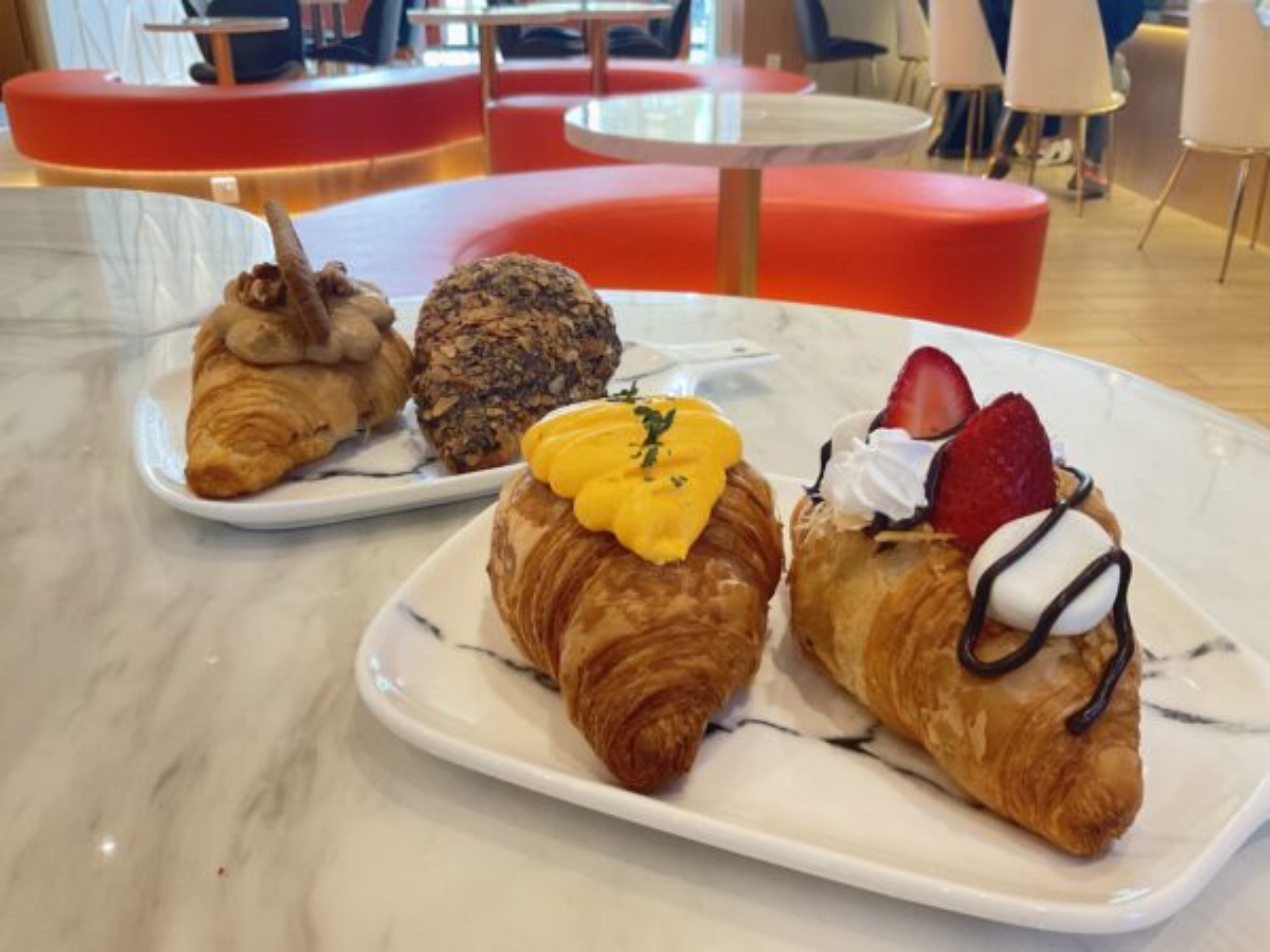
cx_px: 635
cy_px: 476
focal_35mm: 29
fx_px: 1064
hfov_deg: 61.7
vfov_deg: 48.2
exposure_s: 1/50
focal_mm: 3
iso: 100
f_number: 1.8
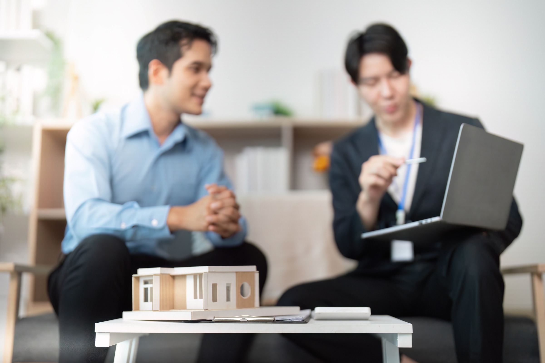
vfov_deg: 27.0
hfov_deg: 39.6
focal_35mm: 50
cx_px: 272
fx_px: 757
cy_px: 182
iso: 640
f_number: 1.2
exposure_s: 1/1250
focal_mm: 50
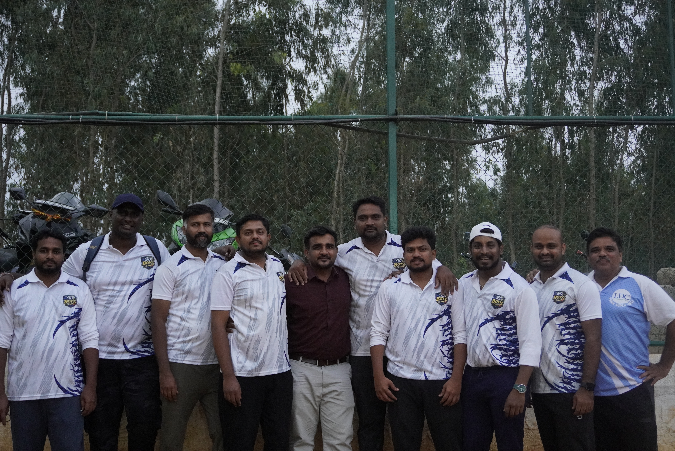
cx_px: 338
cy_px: 226
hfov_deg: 43.6
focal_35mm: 45
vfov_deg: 29.9
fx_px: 844
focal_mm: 30
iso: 3200
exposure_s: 1/1000
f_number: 4.5
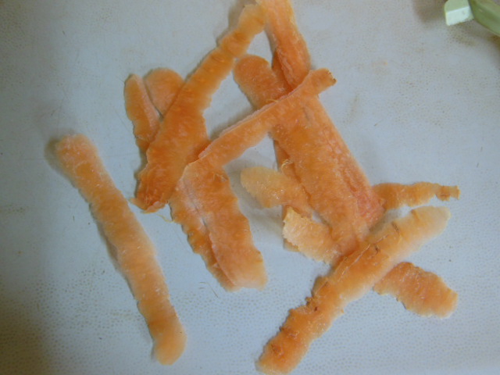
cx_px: 250
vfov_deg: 41.8
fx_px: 491
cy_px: 188
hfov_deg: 54.0
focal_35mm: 34
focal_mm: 6
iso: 400
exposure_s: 1/10
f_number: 3.9
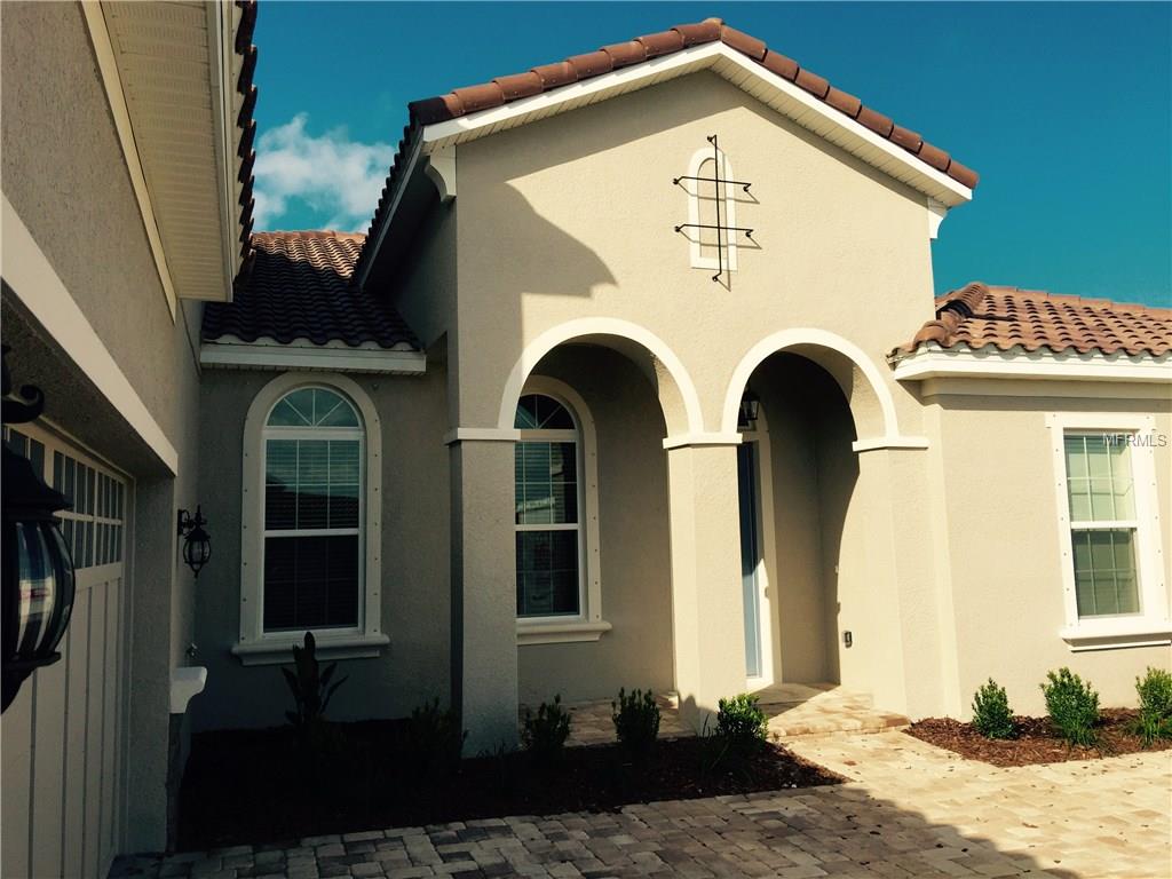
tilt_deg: +6.8
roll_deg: +1.1
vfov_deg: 48.2
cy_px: 440
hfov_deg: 61.7
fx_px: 982
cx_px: 586
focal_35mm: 29
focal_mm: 4.15
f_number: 2.2
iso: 32
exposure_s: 1/3049
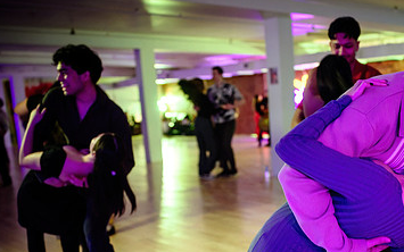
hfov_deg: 39.4
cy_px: 214
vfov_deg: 25.7
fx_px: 540
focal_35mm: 49
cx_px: 326
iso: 2000
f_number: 2
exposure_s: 1/125
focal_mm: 28
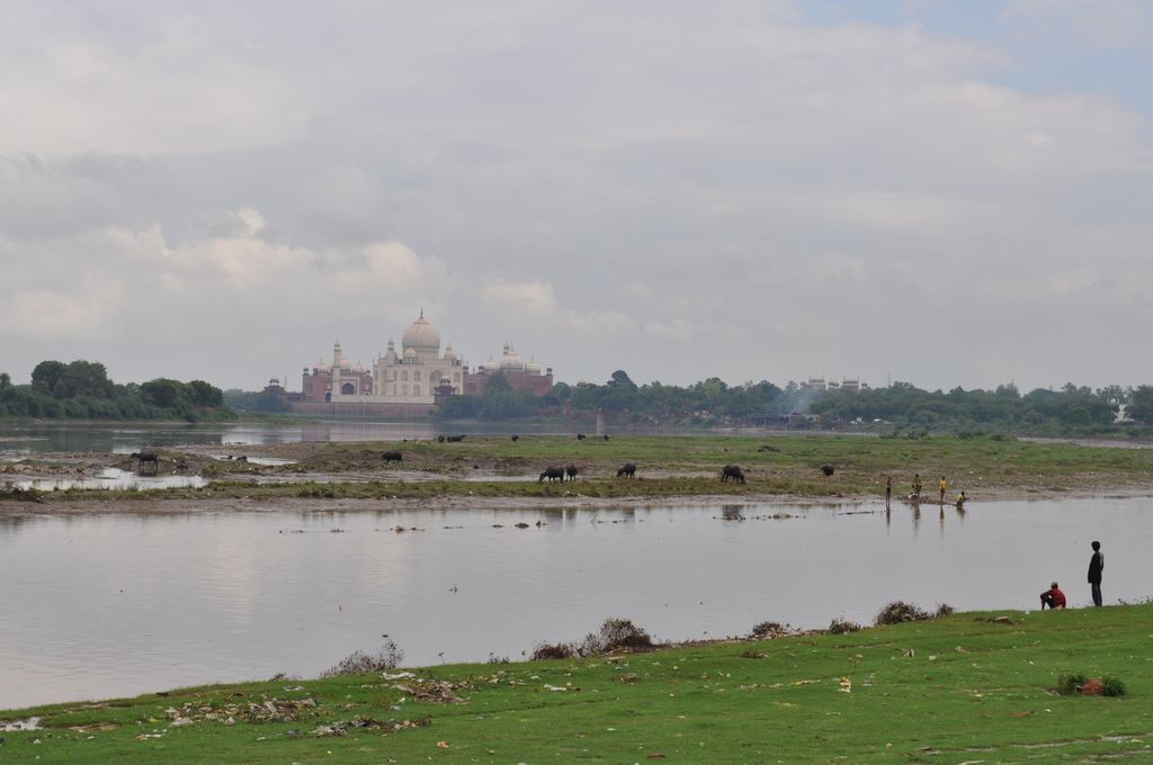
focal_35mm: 82
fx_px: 2639
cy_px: 382
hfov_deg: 24.6
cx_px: 576
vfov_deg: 16.5
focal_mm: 55
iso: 200
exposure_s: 1/400
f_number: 10
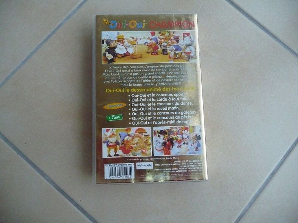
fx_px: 241
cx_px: 149
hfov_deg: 63.4
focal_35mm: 28
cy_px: 112
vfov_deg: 49.7
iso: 800
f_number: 3.3
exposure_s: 1/15
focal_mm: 4.7
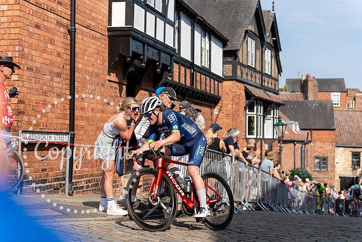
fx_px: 634
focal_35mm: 63
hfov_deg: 31.9
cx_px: 181
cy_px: 121
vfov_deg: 21.6
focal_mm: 63
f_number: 2.8
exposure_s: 1/1250
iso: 100
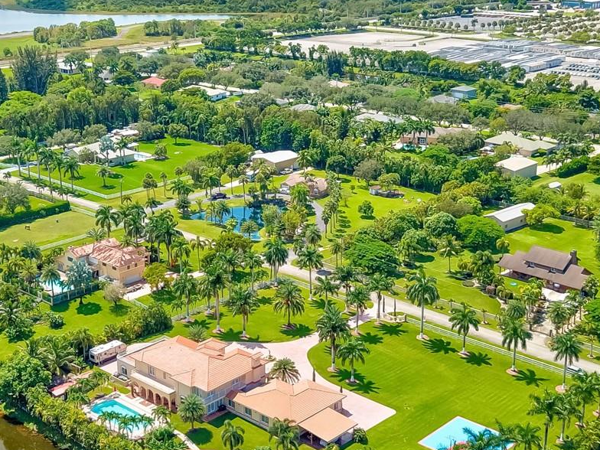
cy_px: 232
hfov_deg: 36.2
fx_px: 919
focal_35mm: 53
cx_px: 280
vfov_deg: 27.5
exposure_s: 1/950
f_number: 2.2
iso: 100
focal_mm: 4.7
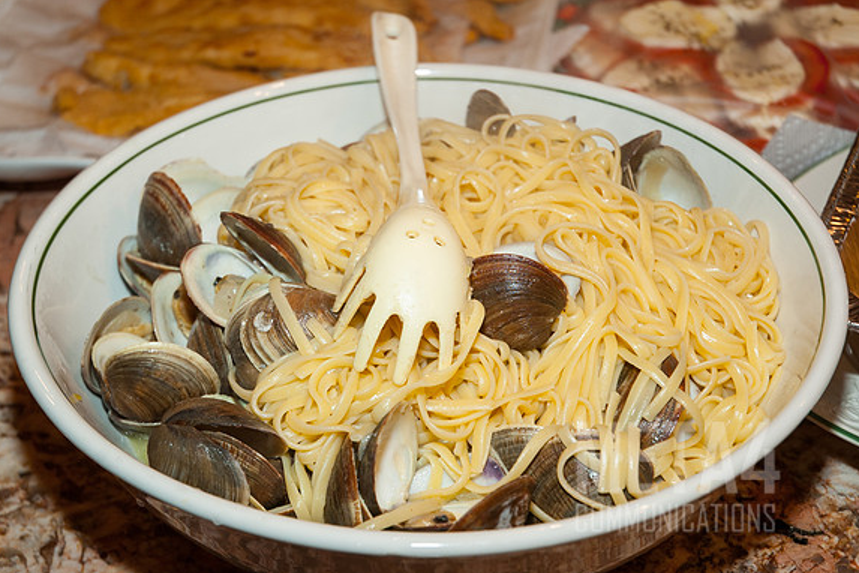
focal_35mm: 77
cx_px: 409
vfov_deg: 17.7
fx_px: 1837
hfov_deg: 26.3
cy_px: 269
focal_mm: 48
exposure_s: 1/60
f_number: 4.5
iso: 320
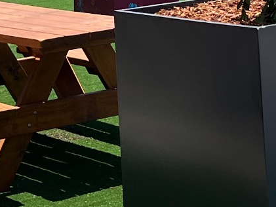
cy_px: -119
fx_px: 1260
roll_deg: +0.6
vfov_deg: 9.1
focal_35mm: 158
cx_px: 248
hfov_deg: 12.4
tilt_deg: -3.3
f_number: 1.6
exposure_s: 1/2062
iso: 50
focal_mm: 5.1
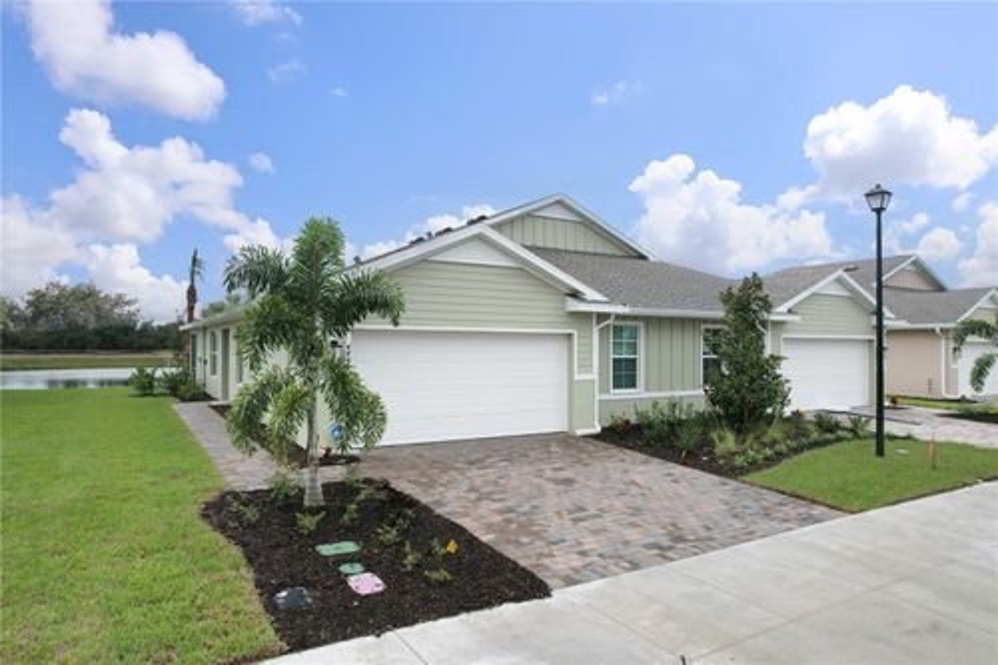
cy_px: 332
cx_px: 499
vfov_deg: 57.2
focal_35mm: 22
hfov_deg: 78.6
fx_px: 610
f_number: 2.8
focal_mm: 8.38
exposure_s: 1/640
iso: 120
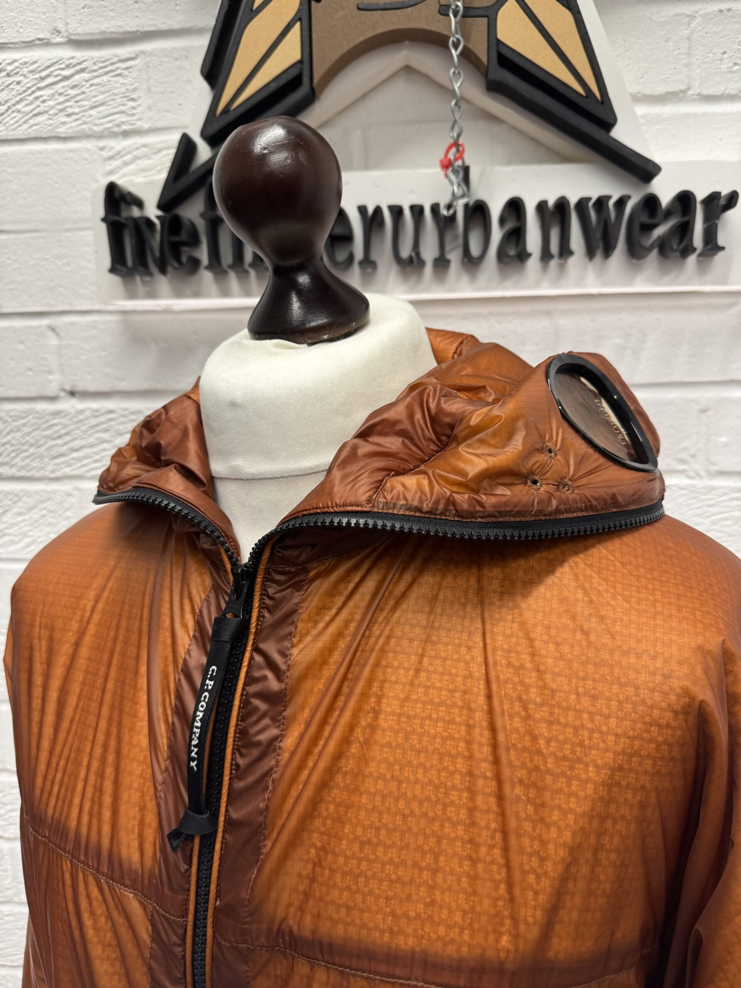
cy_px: 494
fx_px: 685
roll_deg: +1.7
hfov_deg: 56.8
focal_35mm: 24
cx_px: 370
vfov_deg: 71.6
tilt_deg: -8.7
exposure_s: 1/50
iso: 160
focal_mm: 6.76
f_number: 1.78
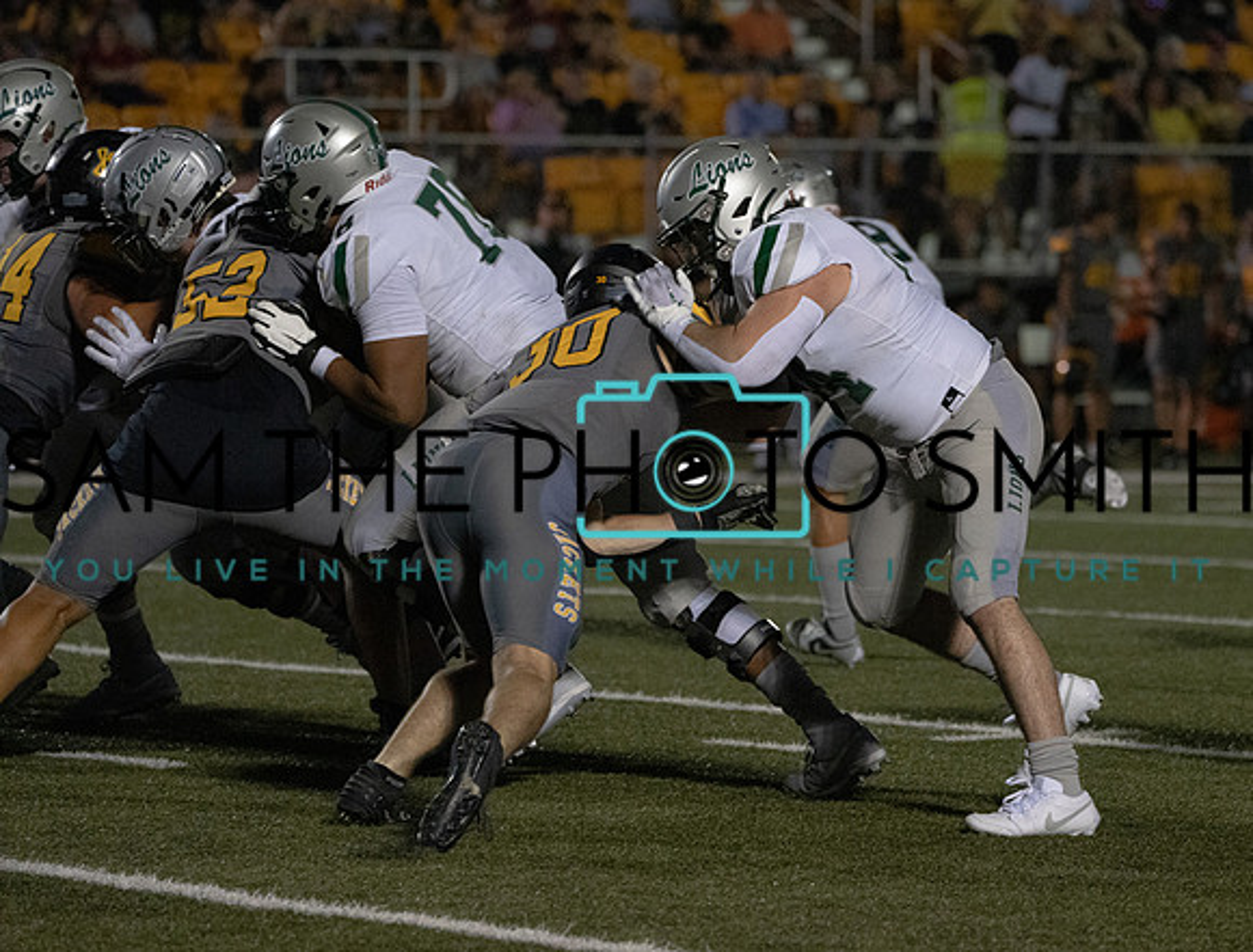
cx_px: 770
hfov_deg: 7.2
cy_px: 491
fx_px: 9920
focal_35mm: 273
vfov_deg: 5.5
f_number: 5.6
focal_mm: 232
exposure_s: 1/1000
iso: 12800
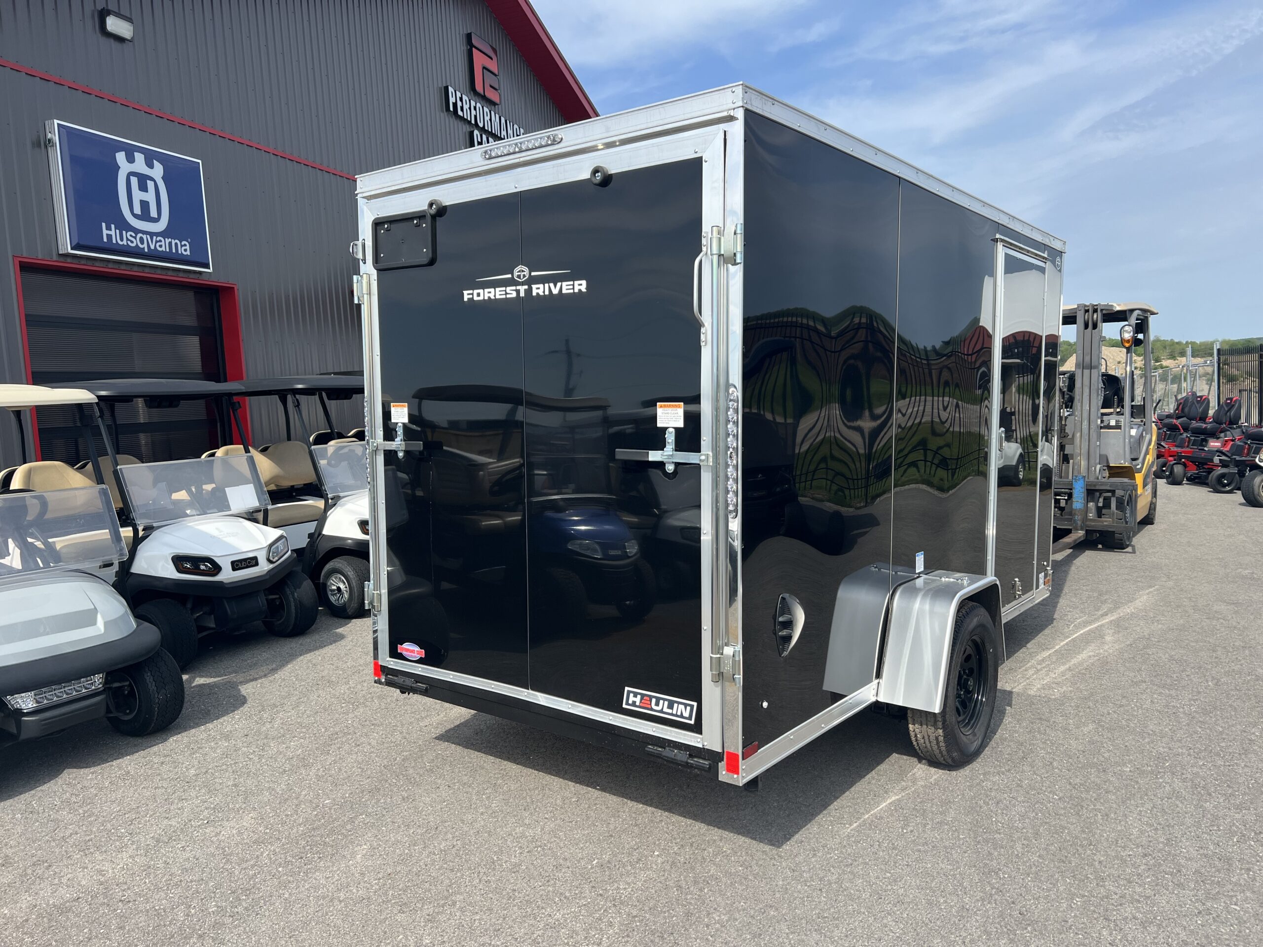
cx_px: 632
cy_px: 474
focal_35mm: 26
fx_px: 949
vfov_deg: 53.1
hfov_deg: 67.3
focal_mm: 5.7
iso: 50
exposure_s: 1/2695
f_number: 1.5
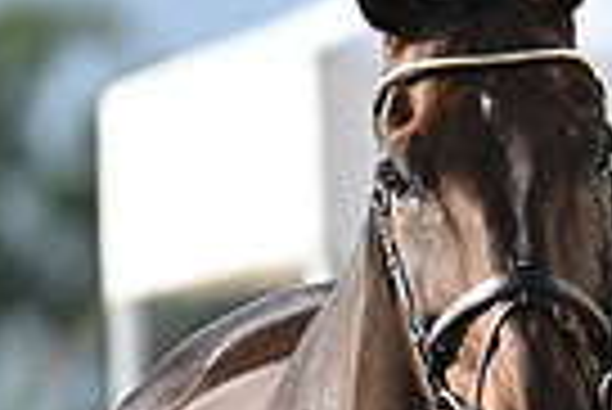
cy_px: 322
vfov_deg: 0.8
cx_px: 1210
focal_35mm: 1701
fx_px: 28947
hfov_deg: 1.2
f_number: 5
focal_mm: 400
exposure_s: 1/1600
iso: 450
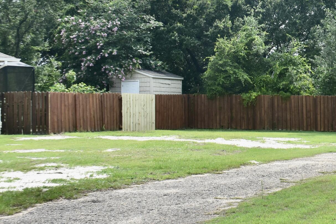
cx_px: 349
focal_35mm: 85
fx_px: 796
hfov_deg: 22.8
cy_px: 57
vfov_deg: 16.0
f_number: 8
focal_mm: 23
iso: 200
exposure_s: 1/640
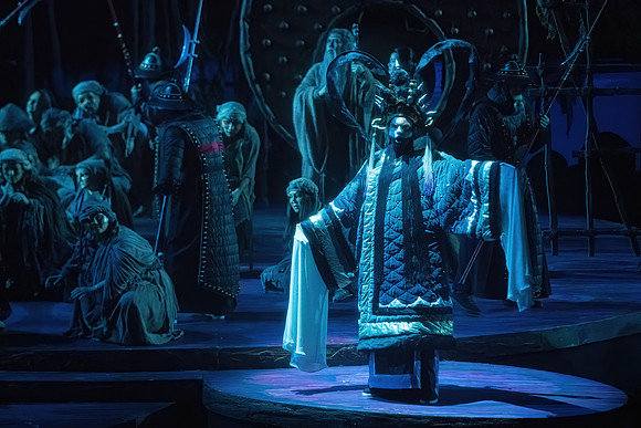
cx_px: 320
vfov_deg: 6.9
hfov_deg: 10.3
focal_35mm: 200
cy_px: 214
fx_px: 3562
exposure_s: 1/400
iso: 20000
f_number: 4.5
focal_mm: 200
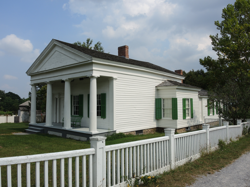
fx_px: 202
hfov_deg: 63.4
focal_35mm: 28
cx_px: 125
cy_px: 94
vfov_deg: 49.7
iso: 80
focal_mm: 6
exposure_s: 1/1250
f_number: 3.5
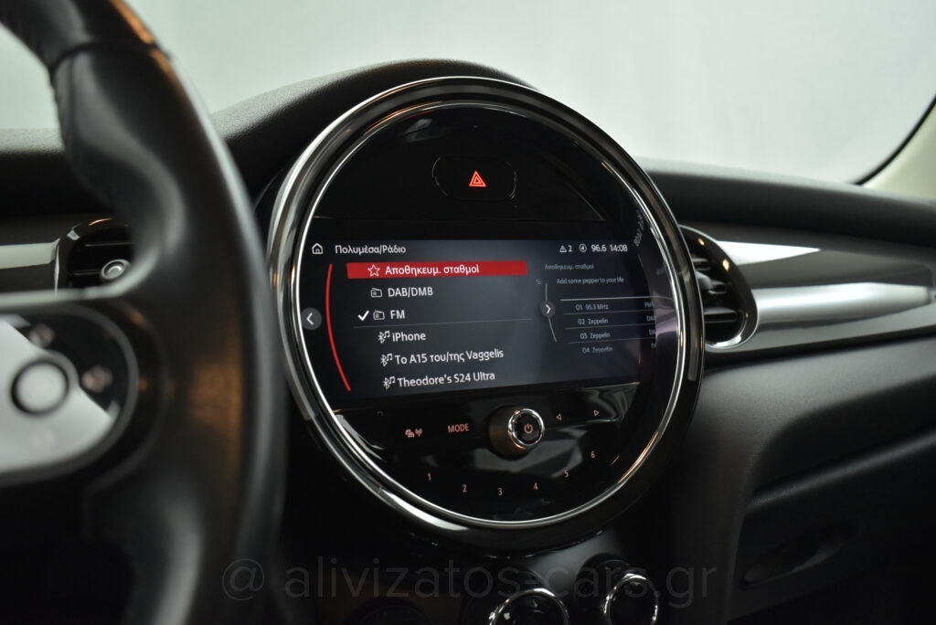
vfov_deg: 40.0
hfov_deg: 57.2
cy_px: 312
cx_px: 468
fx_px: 858
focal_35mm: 33
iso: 1600
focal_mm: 22
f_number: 3.8
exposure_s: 1/50
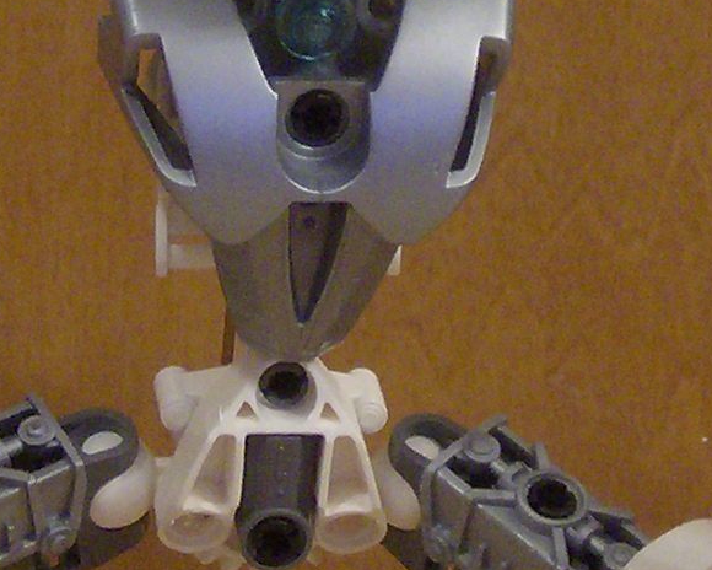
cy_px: 221
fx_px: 4193
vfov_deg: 7.8
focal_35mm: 199
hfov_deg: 9.7
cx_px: 374
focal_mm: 7.7
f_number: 3.1
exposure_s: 1/6.51
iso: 200
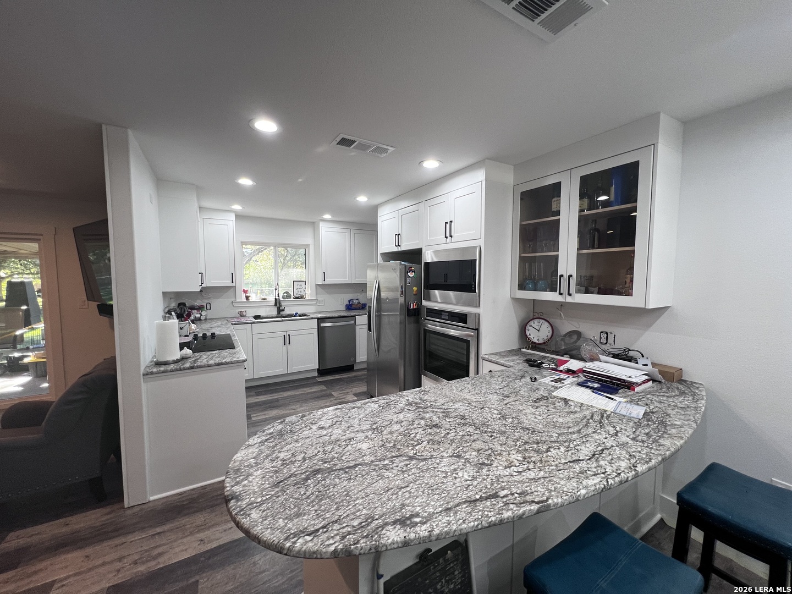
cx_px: 396
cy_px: 297
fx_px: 297
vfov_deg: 89.9
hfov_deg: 106.2
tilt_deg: -3.9
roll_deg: +0.5
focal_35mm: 13
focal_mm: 1.57
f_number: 1.8
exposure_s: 1/120
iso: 125
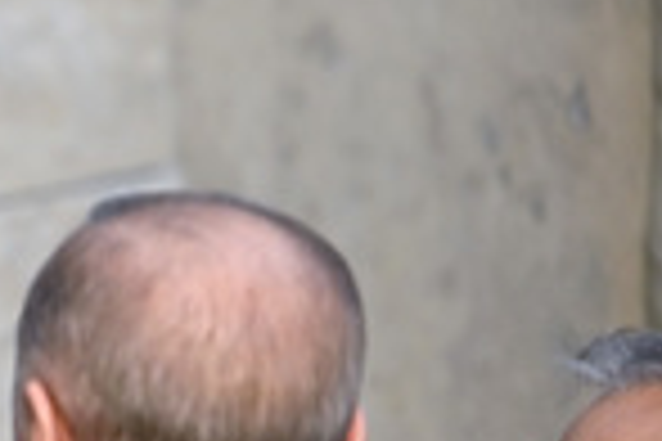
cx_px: -18
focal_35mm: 612
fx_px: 11253
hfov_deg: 3.4
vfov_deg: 2.2
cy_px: 171
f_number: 2.8
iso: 400
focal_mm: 200
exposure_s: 1/400
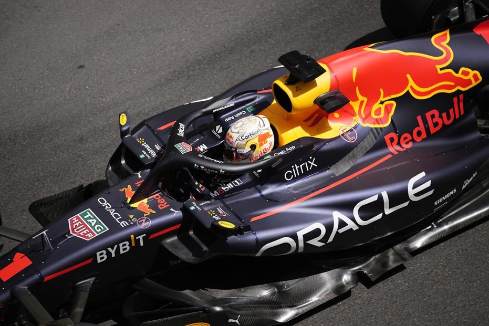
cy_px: 170
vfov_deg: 6.2
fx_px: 2989
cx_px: 257
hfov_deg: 9.4
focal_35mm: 220
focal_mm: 200
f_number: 2.8
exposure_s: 1/3200
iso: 100
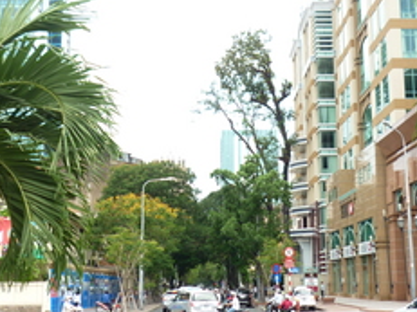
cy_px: 125
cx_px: 206
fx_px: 722
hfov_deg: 32.2
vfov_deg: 24.4
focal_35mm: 60
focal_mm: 5.5
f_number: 2.8
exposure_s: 1/200
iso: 80
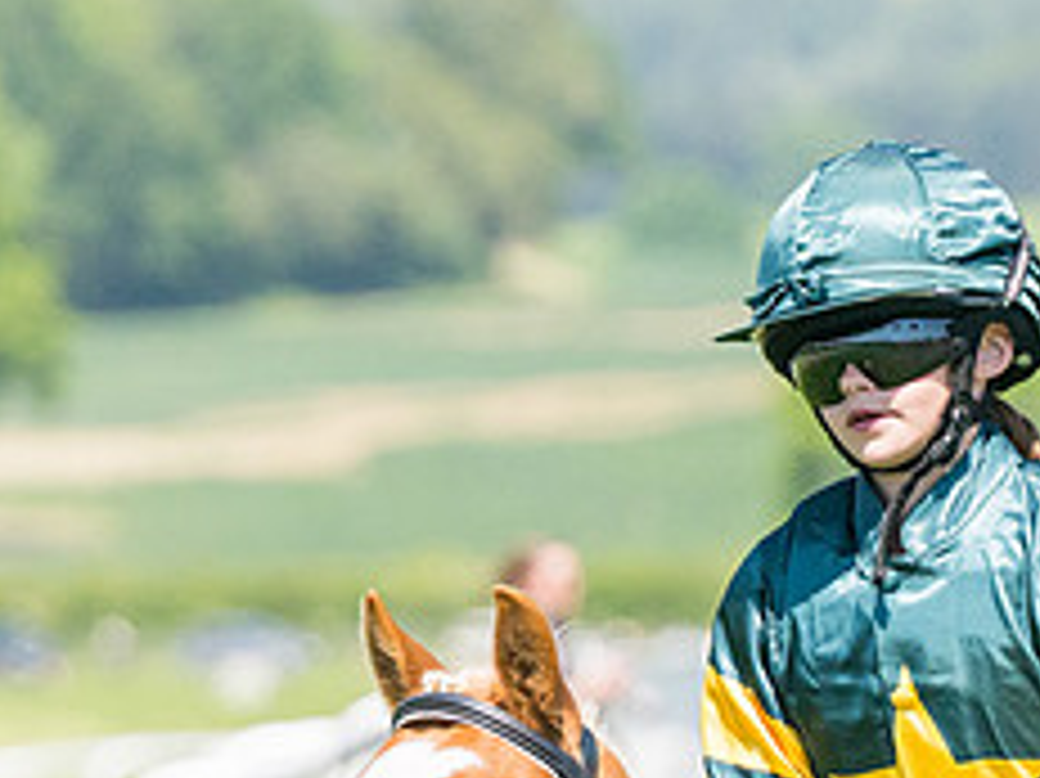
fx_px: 19608
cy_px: 930
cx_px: 672
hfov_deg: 3.0
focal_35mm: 653
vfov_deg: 2.3
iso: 400
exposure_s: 1/6400
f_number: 4
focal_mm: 155
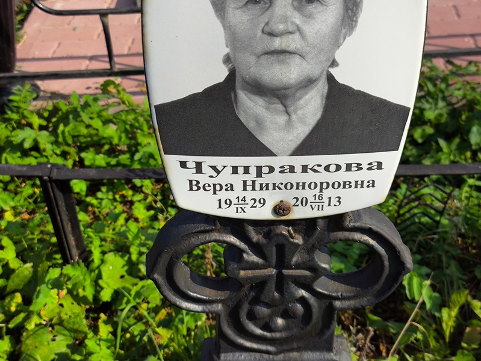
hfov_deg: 38.2
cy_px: 180
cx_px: 240
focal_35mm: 50
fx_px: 695
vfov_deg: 29.1
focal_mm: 4.71
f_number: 1.7
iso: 50
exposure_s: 1/1474
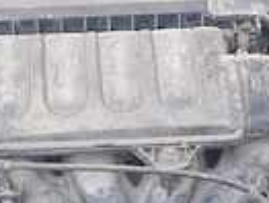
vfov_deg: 14.0
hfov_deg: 18.6
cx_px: 177
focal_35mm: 105
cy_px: 197
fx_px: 818
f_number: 1.8
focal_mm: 5.54
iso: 250
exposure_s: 1/50
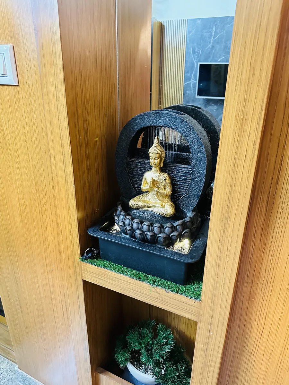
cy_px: 192
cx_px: 144
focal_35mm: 24
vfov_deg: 71.6
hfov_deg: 56.8
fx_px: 267
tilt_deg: -22.4
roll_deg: -0.5
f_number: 1.78
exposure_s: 1/25
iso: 1250
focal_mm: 6.86
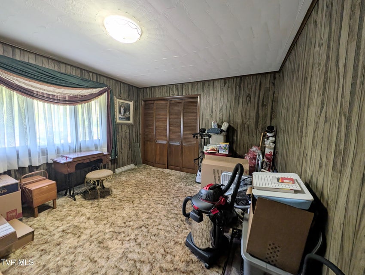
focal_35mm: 12
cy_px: 138
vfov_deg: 94.6
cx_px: 182
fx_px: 127
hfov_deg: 110.5
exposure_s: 1/24
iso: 42
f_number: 1.95
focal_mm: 2.23
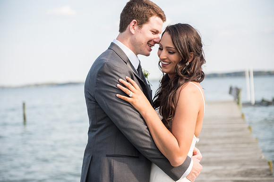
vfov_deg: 19.3
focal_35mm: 70
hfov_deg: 28.7
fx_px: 535
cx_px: 137
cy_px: 91
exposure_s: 1/4000
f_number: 2.8
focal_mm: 70
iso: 320
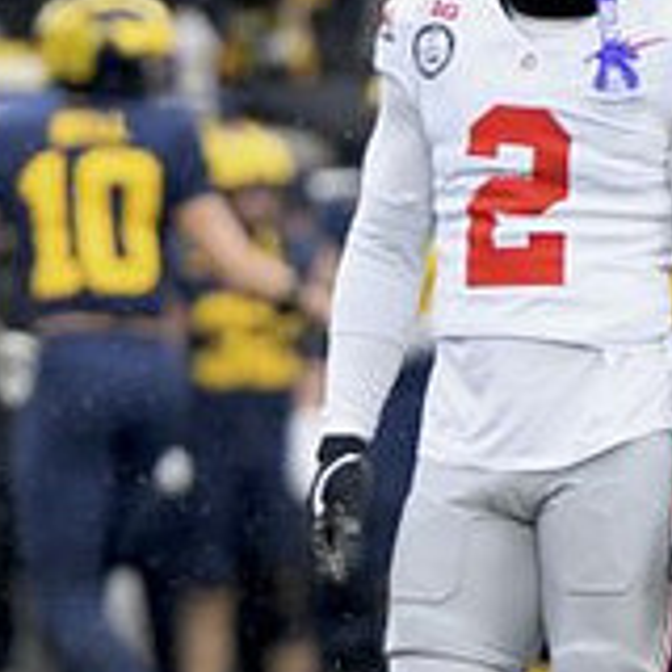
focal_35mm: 924
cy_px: 416
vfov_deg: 1.9
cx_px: 487
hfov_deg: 1.9
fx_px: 20294
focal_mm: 200
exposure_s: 1/1000
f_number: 2.8
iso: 800
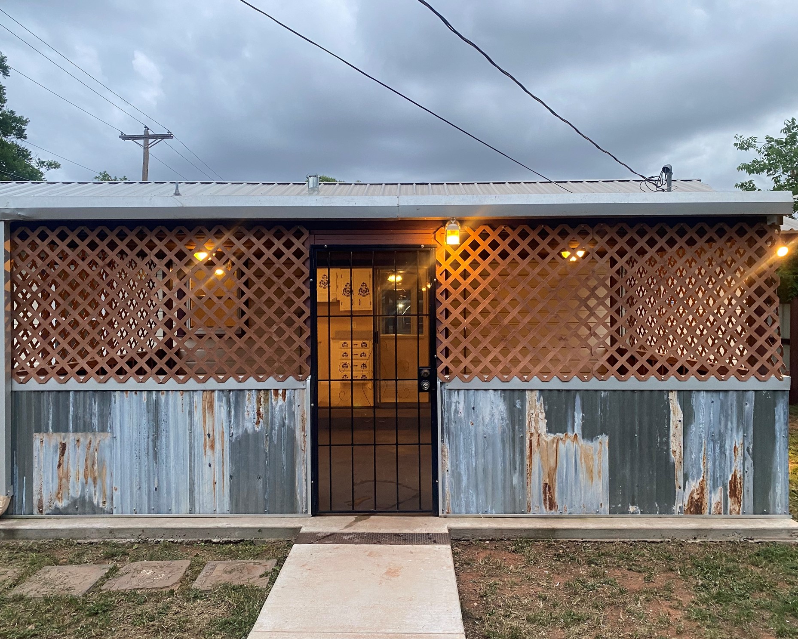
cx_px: 399
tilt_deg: +0.1
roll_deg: -0.6
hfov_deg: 62.2
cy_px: 324
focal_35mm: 28
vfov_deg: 51.5
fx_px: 661
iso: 100
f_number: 1.8
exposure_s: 1/60
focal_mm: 4.25
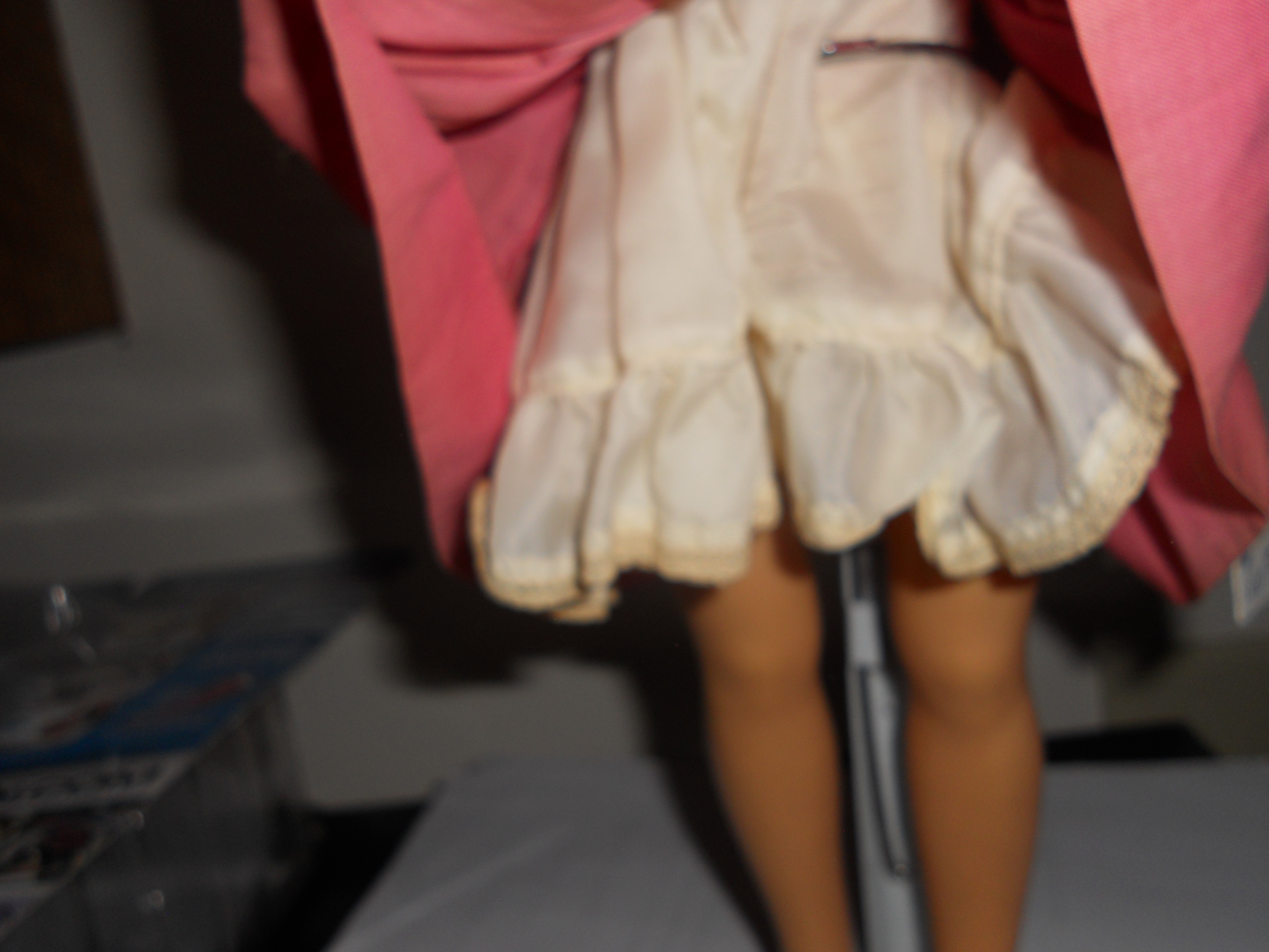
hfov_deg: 56.8
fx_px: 1173
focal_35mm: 32
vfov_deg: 44.2
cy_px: 476
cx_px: 634
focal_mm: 5.8
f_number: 8.8
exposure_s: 1/25
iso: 80
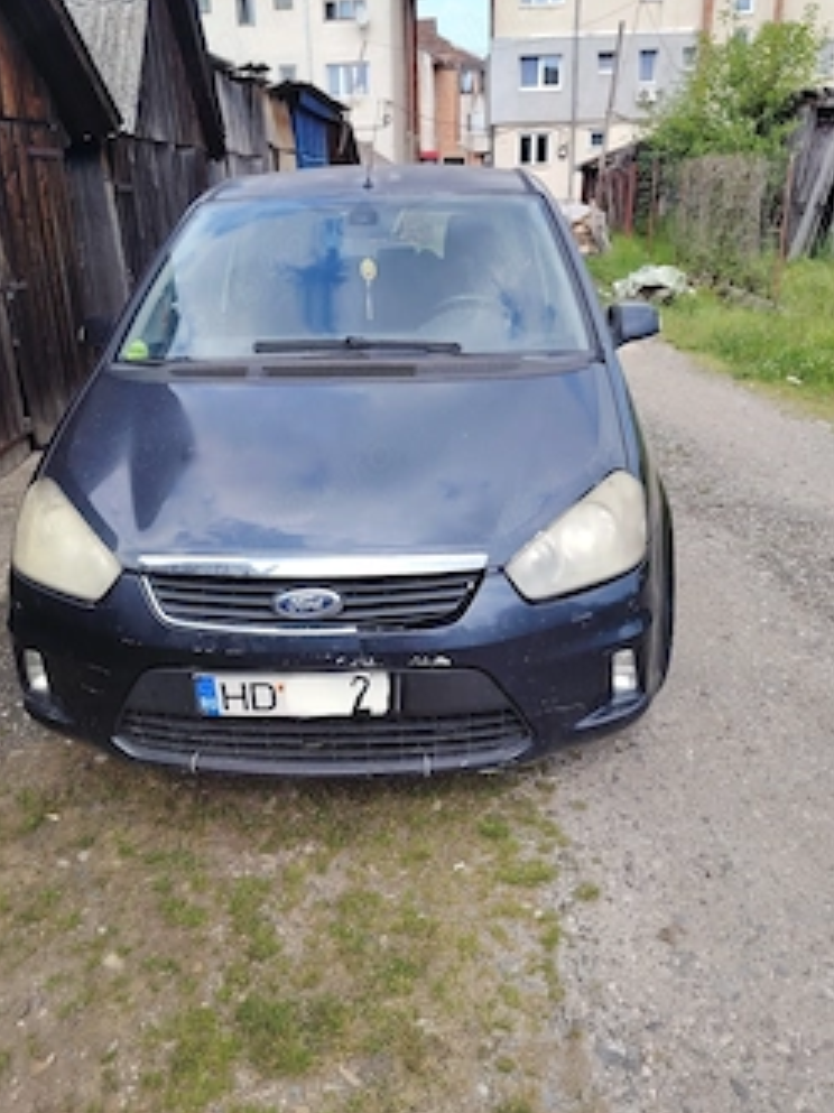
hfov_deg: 48.2
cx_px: 404
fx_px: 932
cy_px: 575
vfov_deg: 61.7
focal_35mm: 29
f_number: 1.75
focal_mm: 5.25
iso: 100
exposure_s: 1/366
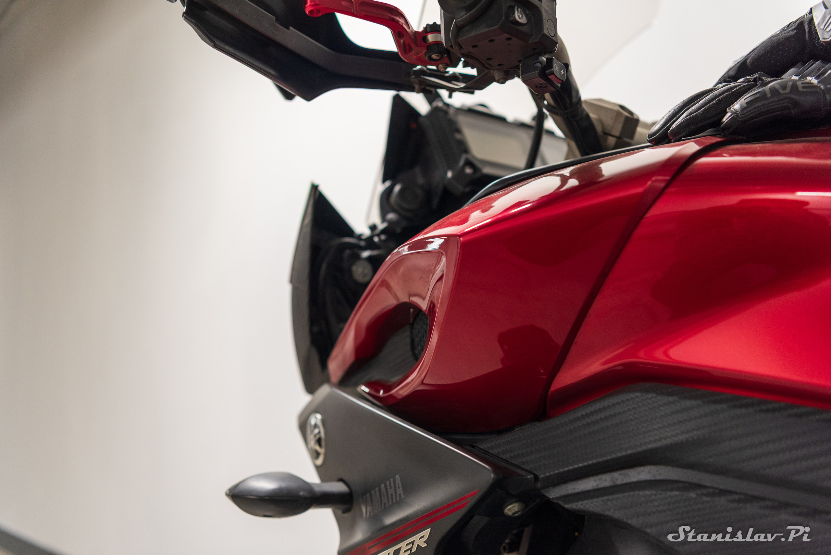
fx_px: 877
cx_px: 416
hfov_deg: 50.7
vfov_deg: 35.1
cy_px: 278
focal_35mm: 38
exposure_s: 1/50
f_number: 3.2
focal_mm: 38
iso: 500
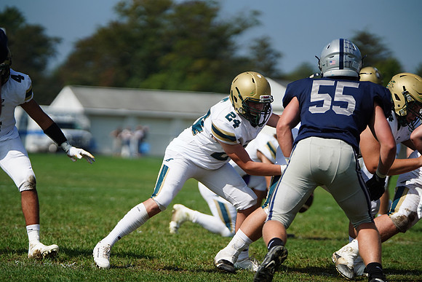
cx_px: 211
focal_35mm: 209
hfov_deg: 9.8
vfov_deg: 6.6
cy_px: 141
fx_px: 2450
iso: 400
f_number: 2.8
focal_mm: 209
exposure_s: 1/8000
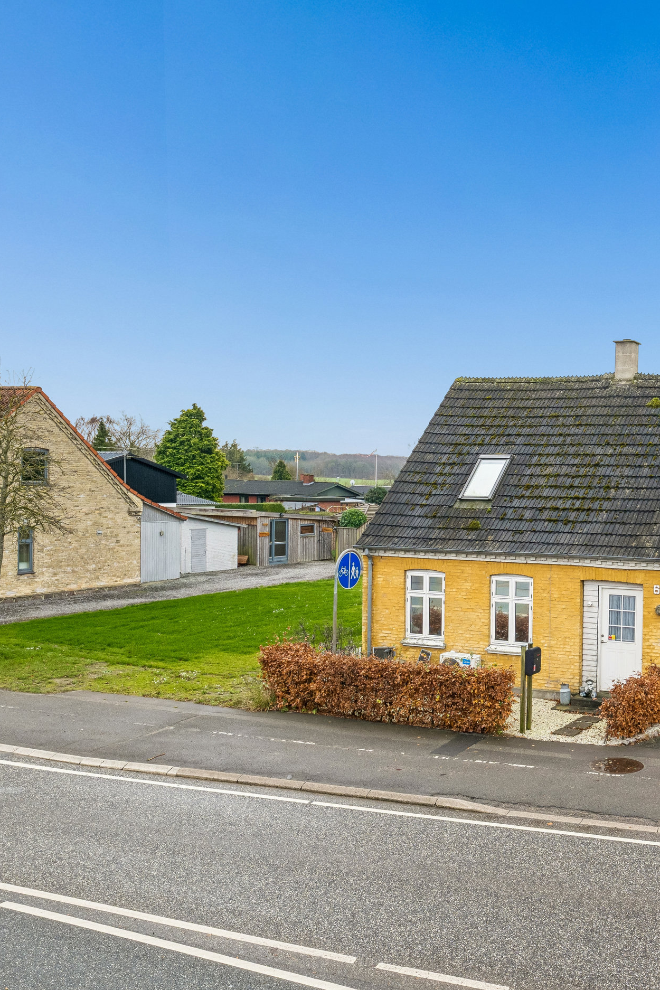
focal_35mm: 32
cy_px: 506
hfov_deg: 37.7
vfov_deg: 58.7
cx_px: 625
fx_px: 880
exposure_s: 1/30
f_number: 6.3
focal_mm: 20
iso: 400
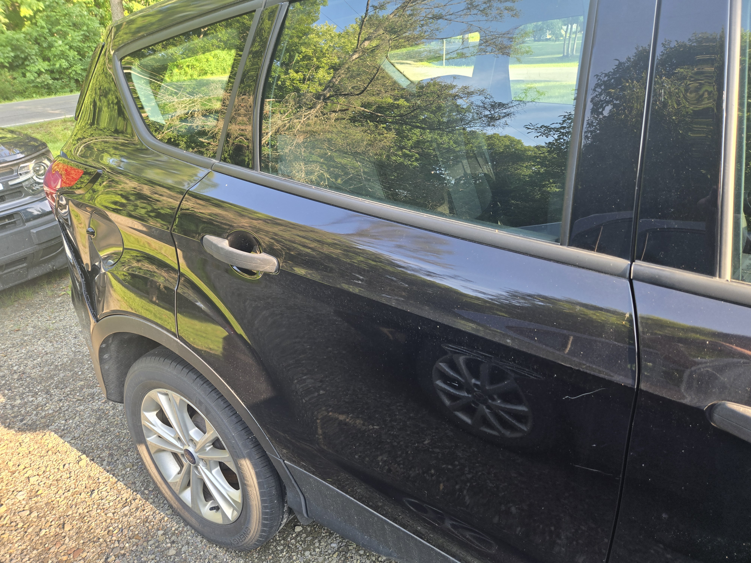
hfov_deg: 73.9
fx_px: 499
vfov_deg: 58.9
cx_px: 376
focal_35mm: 23
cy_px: 282
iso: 64
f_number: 1.8
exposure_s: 1/180
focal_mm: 5.4
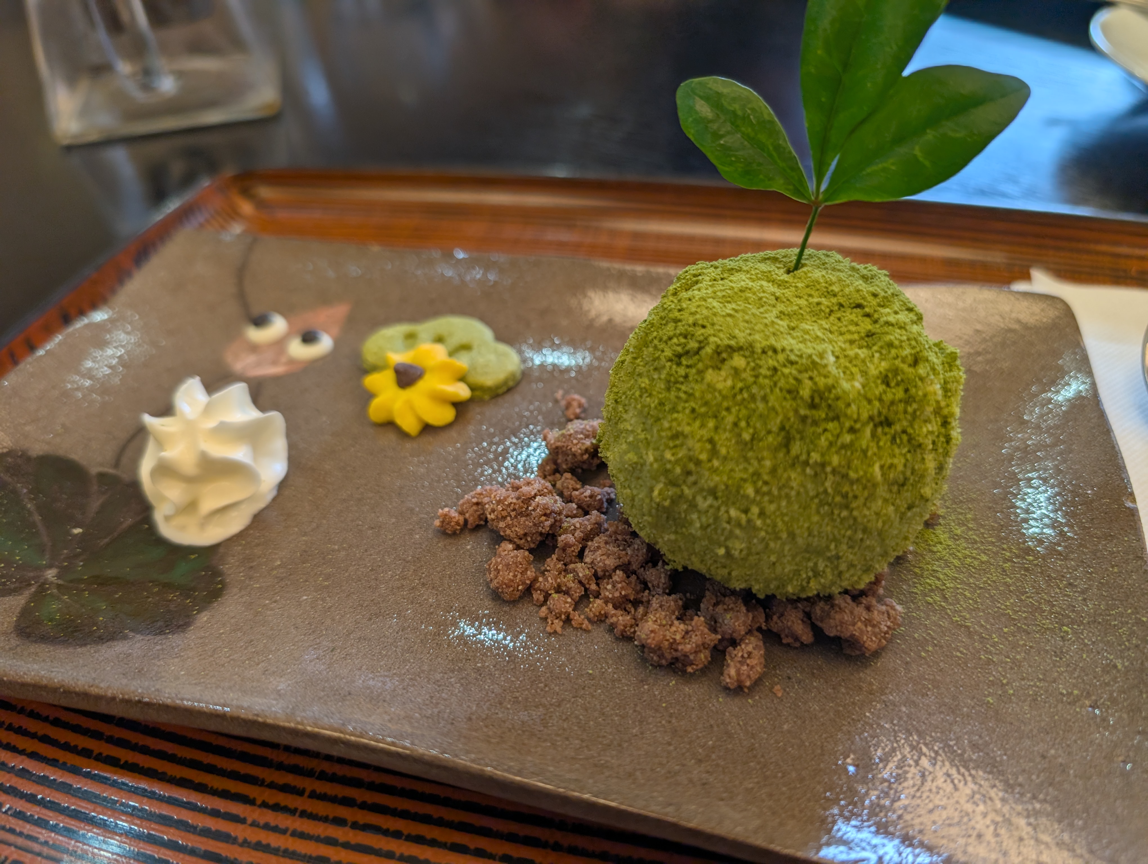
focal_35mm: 24
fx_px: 797
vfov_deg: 56.9
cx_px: 574
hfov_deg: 71.5
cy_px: 432
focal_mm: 6.9
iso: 24
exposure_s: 1/100
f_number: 1.68
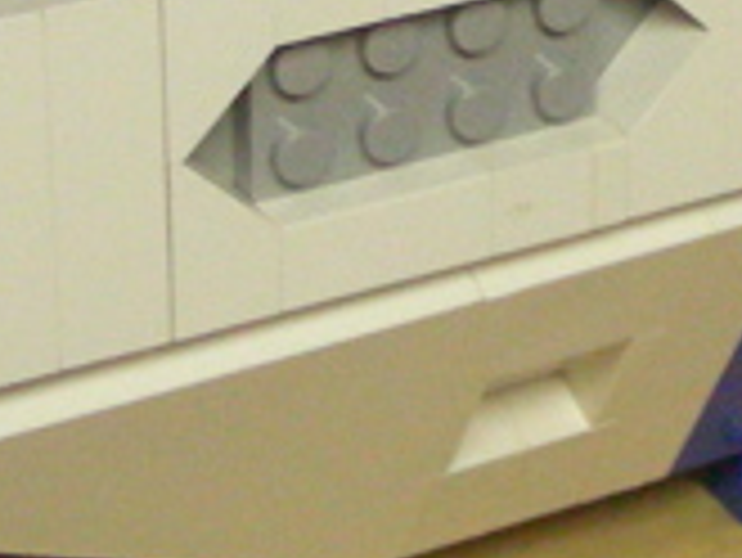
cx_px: 693
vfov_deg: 7.4
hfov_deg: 9.9
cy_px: -117
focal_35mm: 199
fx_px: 4269
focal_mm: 6.8
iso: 400
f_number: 3.5
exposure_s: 1/63
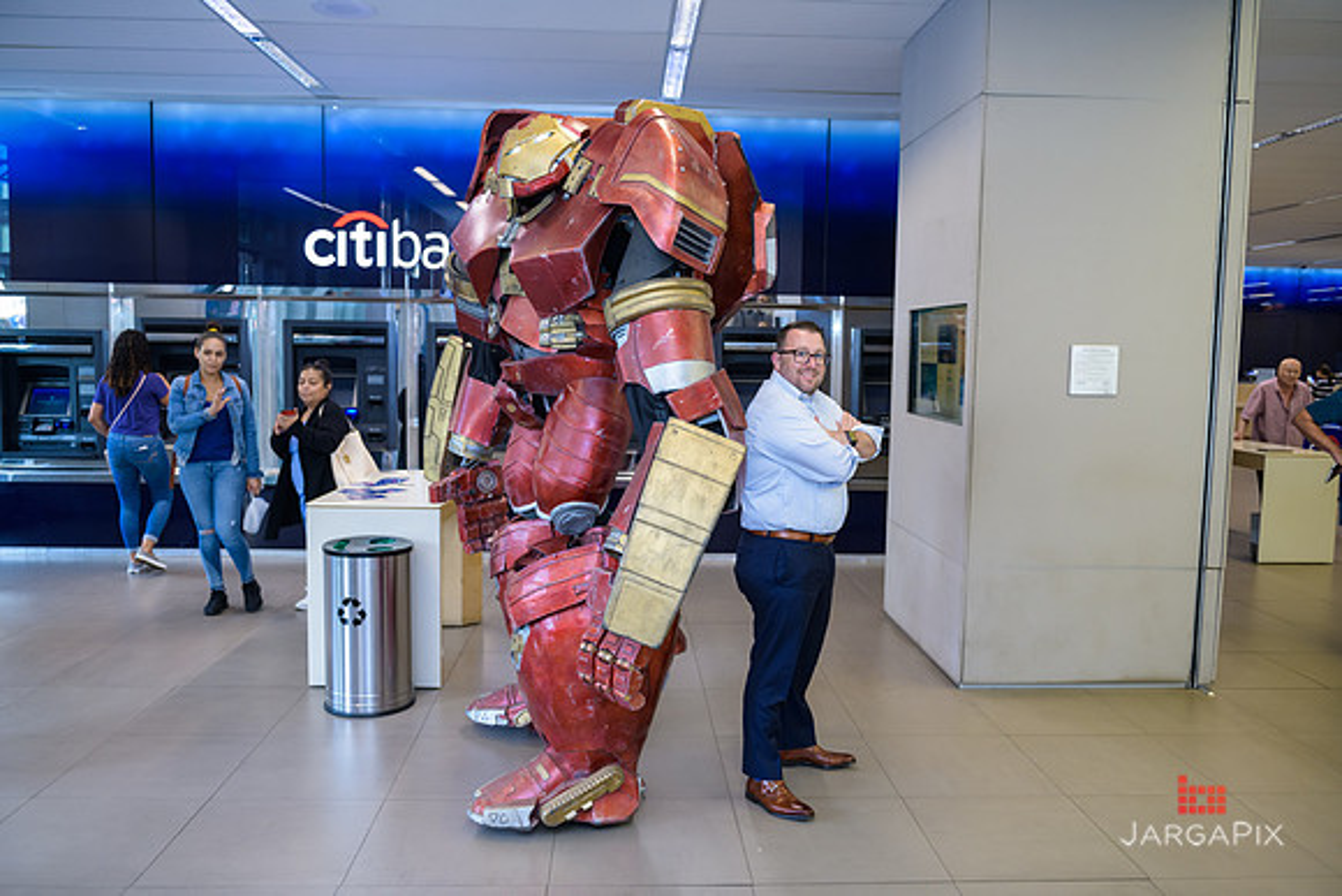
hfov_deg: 63.6
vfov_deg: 45.0
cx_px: 671
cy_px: 448
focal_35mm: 29
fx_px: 1081
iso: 800
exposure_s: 1/125
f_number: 3.2
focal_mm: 29
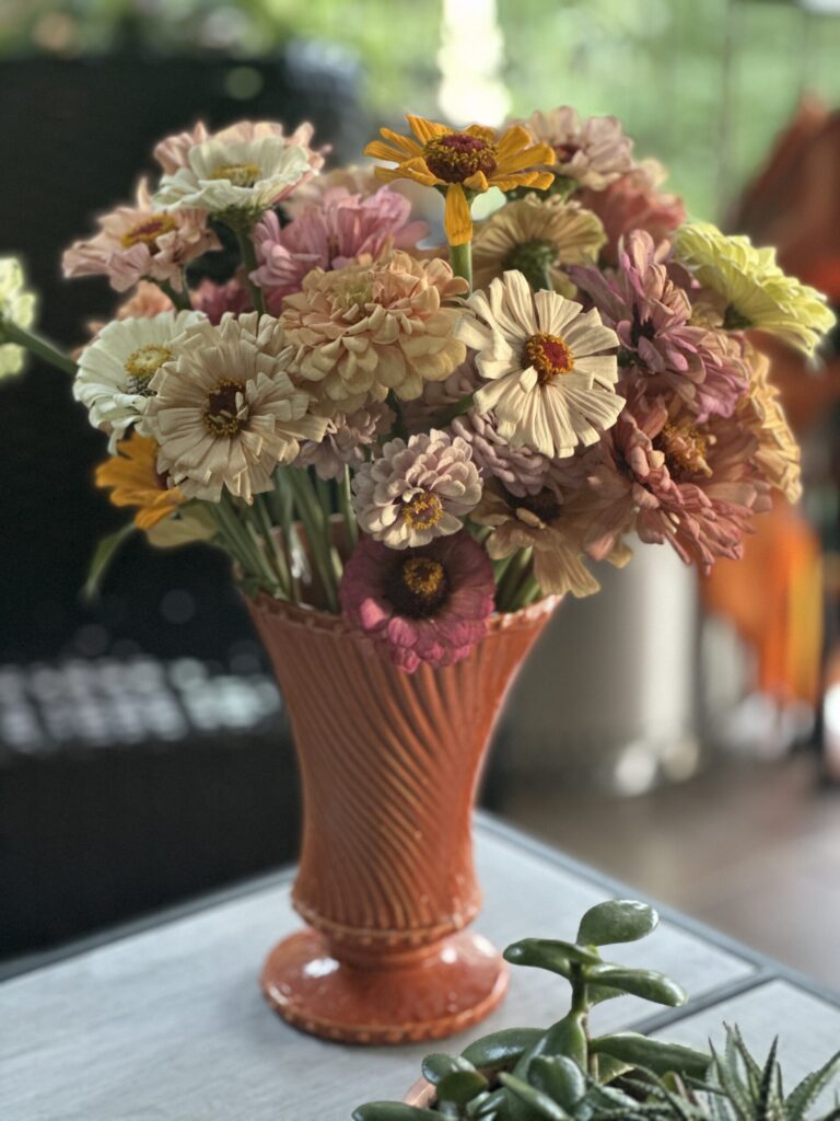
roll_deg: -0.9
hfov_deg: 19.1
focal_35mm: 77
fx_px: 2491
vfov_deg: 25.3
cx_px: 420
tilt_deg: -17.0
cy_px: 560
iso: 500
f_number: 2.8
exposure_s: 1/22
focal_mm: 9
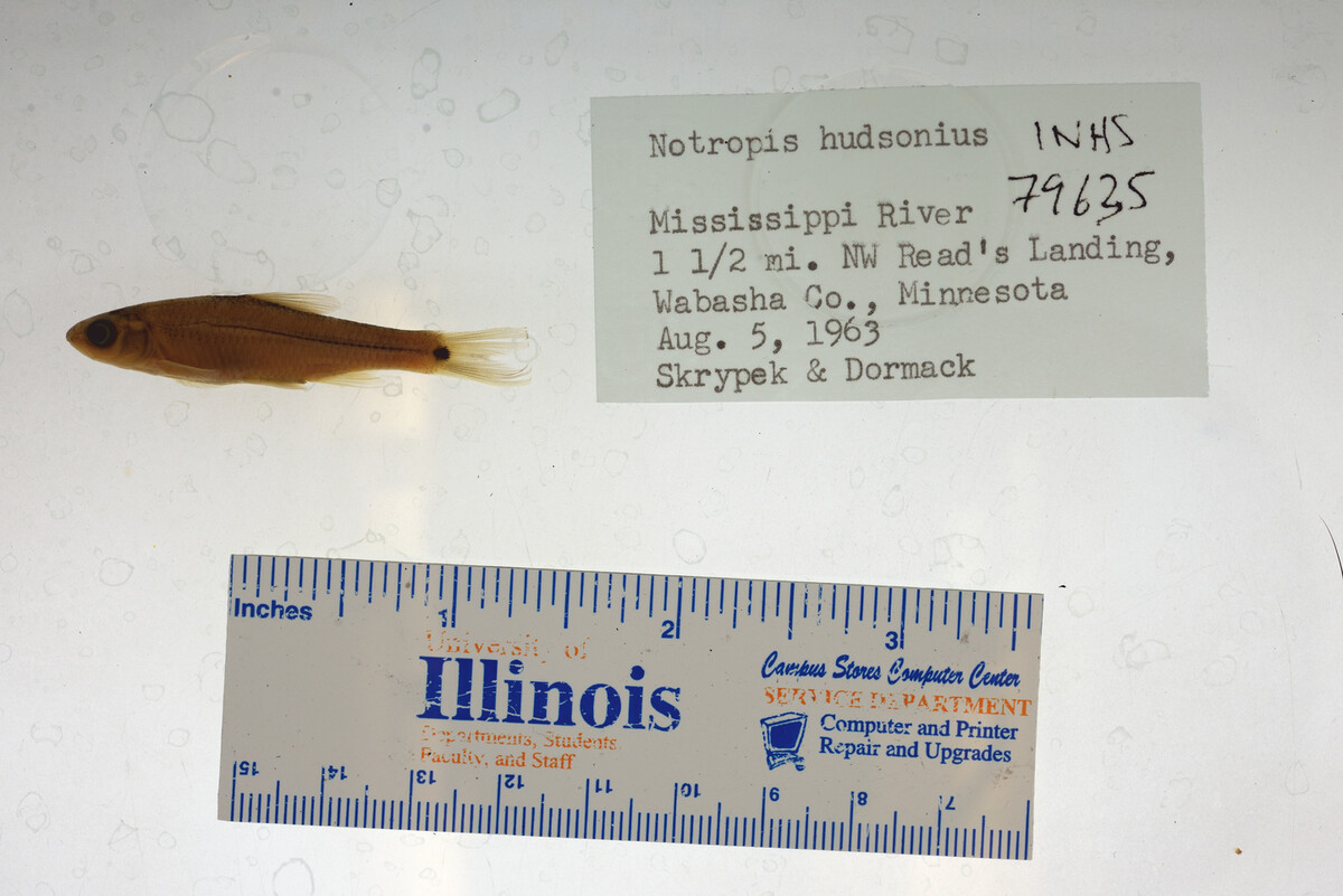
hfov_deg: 33.4
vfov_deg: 22.6
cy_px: 448
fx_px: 2239
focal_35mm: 60
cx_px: 672
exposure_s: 1/160
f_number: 10
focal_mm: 60
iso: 100
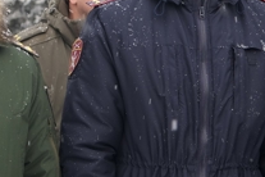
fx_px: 1362
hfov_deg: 11.1
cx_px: 147
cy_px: 76
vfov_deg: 7.4
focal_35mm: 185
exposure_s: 1/80
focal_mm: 34.2
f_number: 4
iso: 500
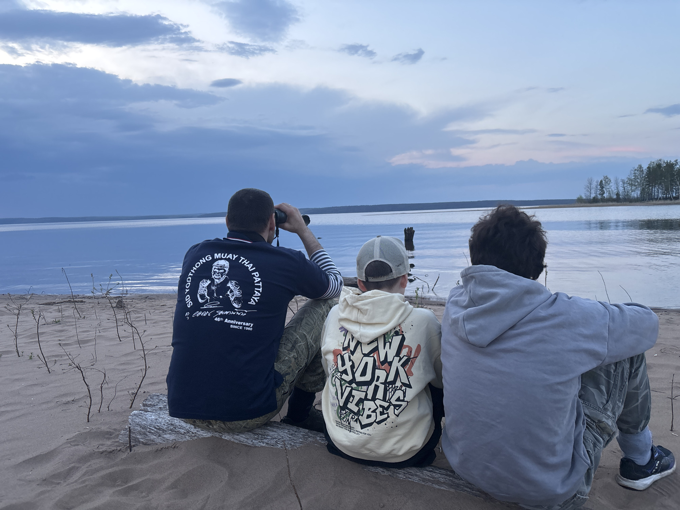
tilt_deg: -4.7
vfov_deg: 53.1
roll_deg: +1.8
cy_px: 255
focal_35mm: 26
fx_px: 511
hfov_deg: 67.3
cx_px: 340
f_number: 1.6
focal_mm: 5.96
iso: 125
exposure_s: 1/121
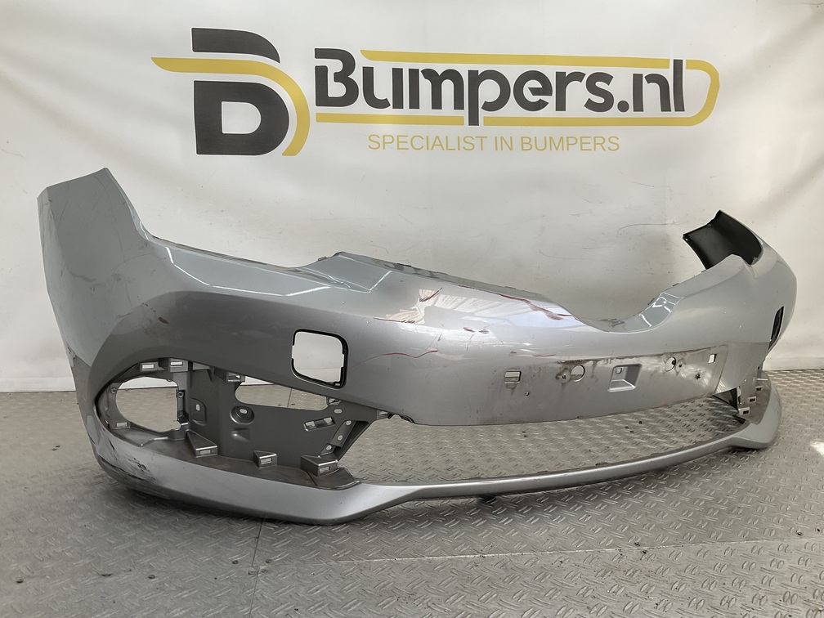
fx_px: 690
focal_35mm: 29
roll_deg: -0.8
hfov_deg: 61.7
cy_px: 309
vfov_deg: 48.2
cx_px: 412
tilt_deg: -5.8
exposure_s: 1/199
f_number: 1.8
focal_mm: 3
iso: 16
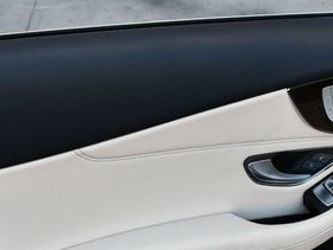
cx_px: 182
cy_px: 217
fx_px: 760
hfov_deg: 24.7
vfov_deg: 18.4
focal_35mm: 79
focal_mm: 18
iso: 250
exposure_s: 1/250
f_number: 5.6
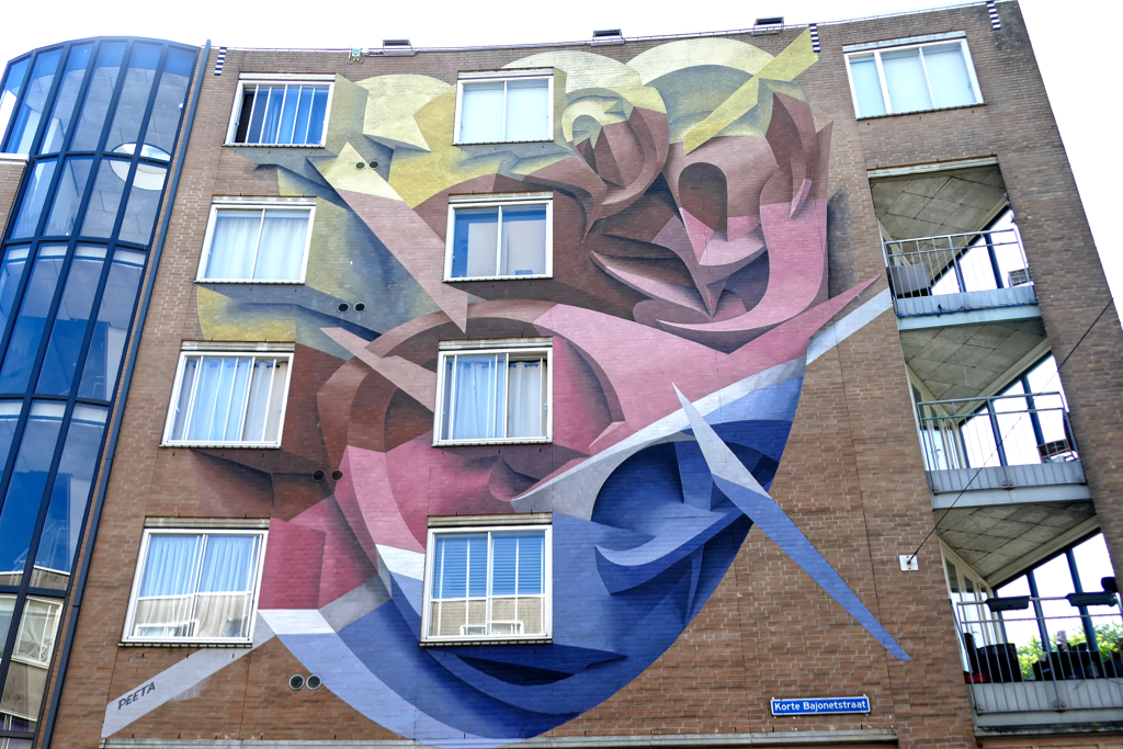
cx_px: 562
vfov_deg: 37.9
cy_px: 374
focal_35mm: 35
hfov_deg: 54.4
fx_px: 1092
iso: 125
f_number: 3.1
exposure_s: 1/500
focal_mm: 12.6
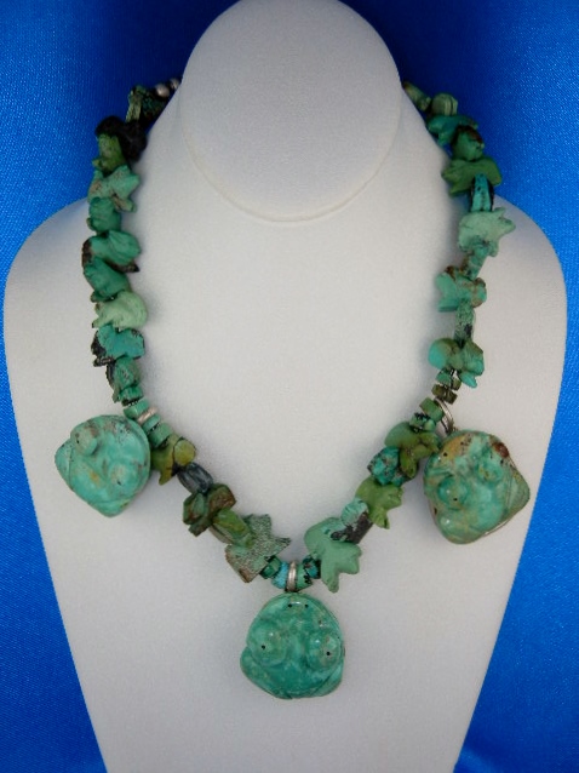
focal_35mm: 34
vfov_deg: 54.0
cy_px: 386
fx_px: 759
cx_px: 290
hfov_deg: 41.8
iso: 160
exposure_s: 1/44.3
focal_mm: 6.2
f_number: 3.6
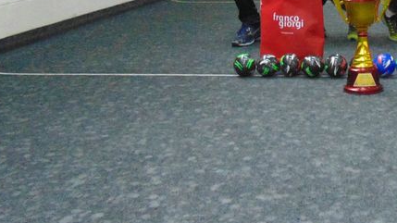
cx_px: 360
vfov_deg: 17.9
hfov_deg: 30.9
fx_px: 684
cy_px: -15
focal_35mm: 65
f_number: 3
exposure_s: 1/30
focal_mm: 4.5
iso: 400
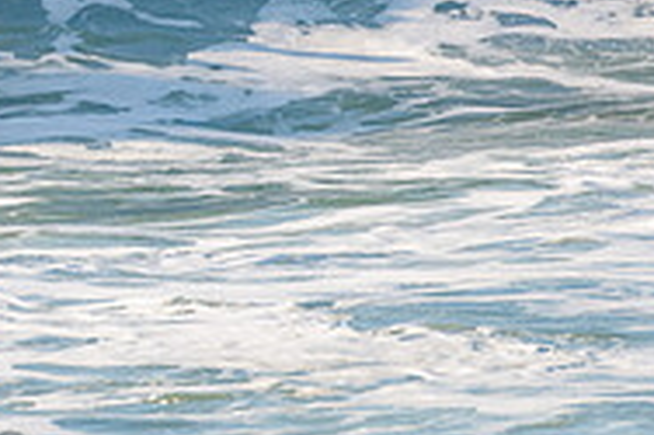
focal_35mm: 1546
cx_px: -240
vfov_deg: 0.9
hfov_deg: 1.3
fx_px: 28061
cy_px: -130
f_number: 5.6
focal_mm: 500
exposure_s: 1/1600
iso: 250
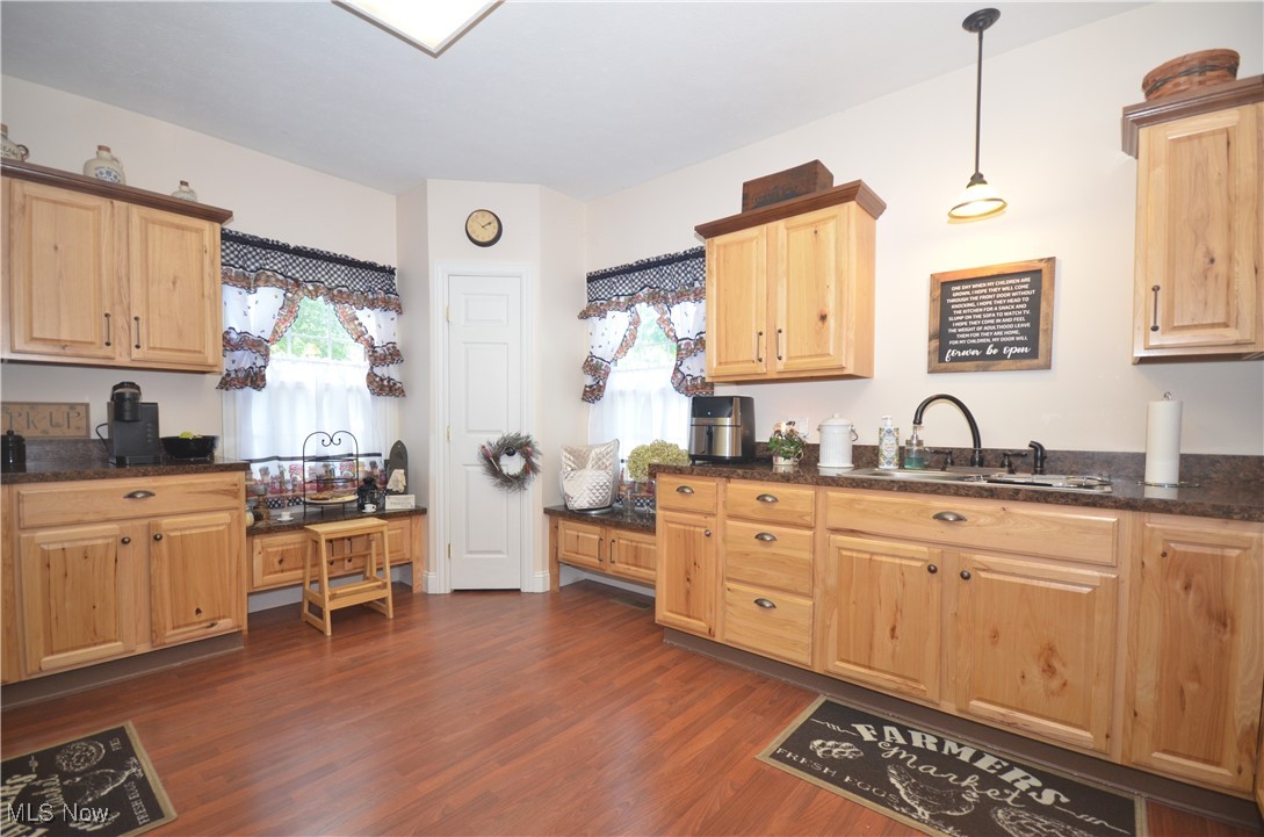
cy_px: 418
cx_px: 632
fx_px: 526
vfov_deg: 77.1
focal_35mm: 15
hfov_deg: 100.5
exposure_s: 1/60
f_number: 4
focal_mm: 10
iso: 800
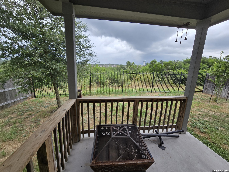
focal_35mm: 13
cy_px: 86
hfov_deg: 106.2
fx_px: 86
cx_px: 114
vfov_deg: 89.9
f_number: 2.2
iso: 50
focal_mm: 2.2
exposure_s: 1/522
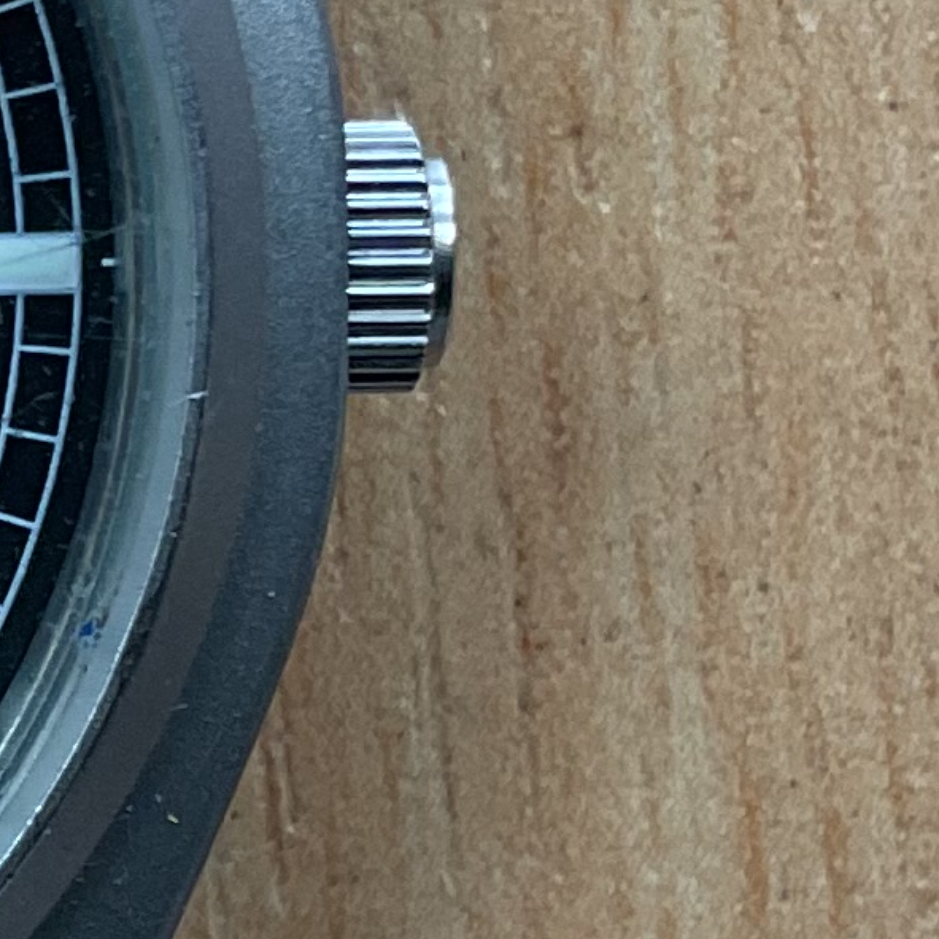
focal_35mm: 175
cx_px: -806
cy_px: 378
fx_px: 5371
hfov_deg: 9.5
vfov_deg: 10.0
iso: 50
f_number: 1.8
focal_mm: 3
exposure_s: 1/100
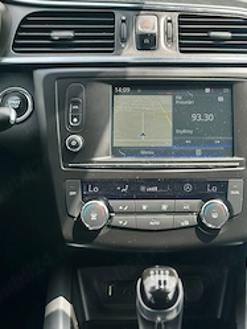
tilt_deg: -12.7
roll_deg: -1.3
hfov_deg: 19.1
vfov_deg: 25.1
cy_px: 91
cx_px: 172
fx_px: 732
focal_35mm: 77
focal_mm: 6.86
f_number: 1.78
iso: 160
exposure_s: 1/990
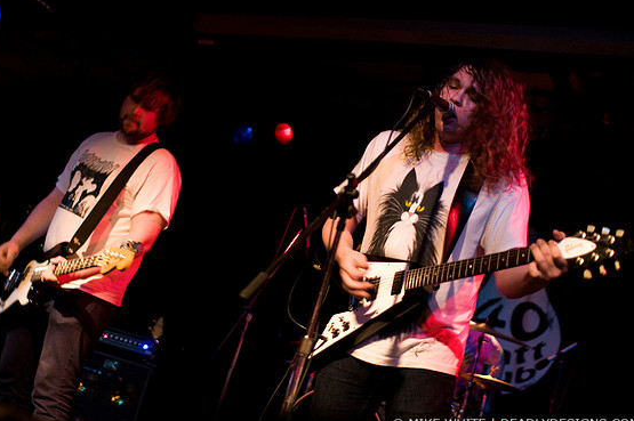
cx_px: 314
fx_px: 827
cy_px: 214
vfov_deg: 28.6
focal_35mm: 47
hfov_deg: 41.9
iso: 1000
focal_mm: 30
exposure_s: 1/50
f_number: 1.4
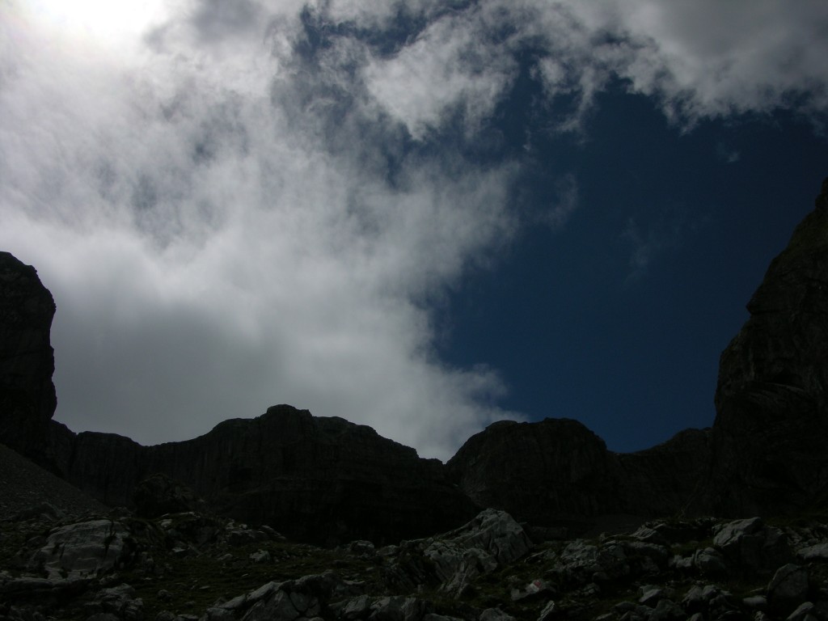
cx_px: 414
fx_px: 837
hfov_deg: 52.6
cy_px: 310
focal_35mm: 35
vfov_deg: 40.7
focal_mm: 8.9
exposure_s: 1/1152
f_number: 8
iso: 50
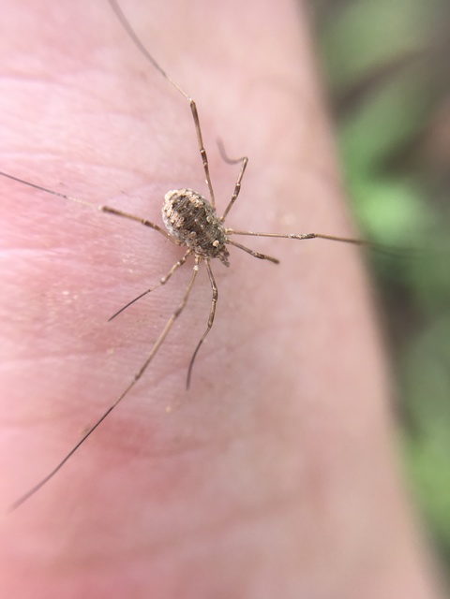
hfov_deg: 48.2
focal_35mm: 29
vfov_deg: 61.7
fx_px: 503
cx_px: 225
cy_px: 300
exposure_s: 1/223
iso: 25
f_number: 2.2
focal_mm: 4.15
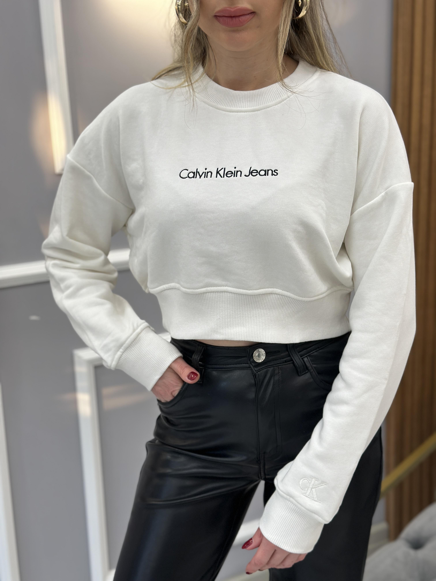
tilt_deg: -15.2
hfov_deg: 30.3
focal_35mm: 48
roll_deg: +1.9
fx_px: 806
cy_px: 290
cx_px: 218
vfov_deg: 39.7
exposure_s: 1/100
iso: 64
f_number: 1.78
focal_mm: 6.86
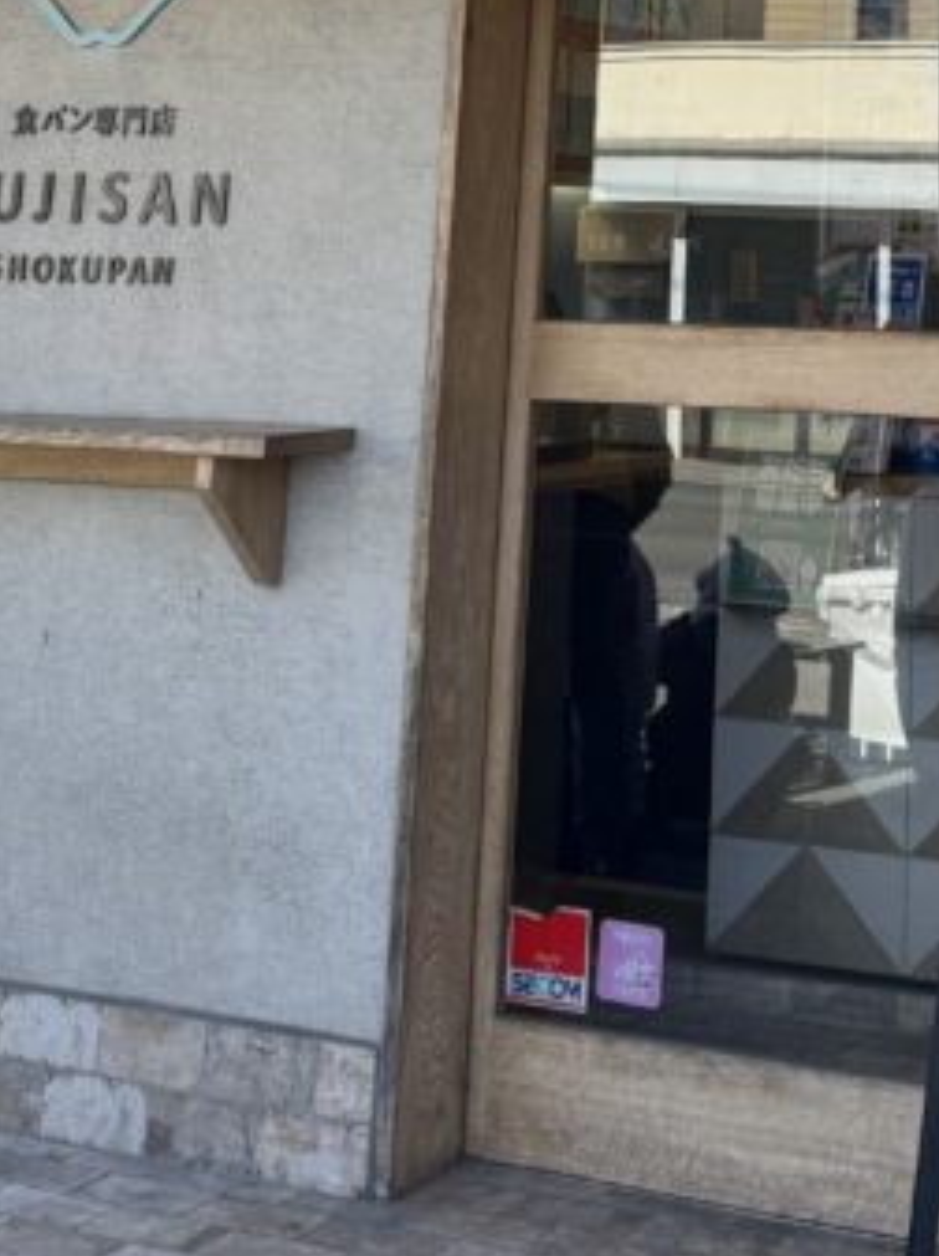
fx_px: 2645
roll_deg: -1.7
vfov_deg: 23.6
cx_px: 883
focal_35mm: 73
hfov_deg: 19.7
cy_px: -376
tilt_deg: +13.7
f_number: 1.78
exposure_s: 1/966
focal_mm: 6.76
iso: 80
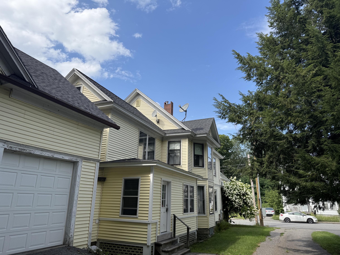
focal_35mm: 24
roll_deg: -2.6
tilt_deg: +16.6
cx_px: 170
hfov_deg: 71.6
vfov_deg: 56.8
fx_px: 236
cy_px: 128
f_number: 1.78
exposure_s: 1/2445
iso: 80
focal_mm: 6.76
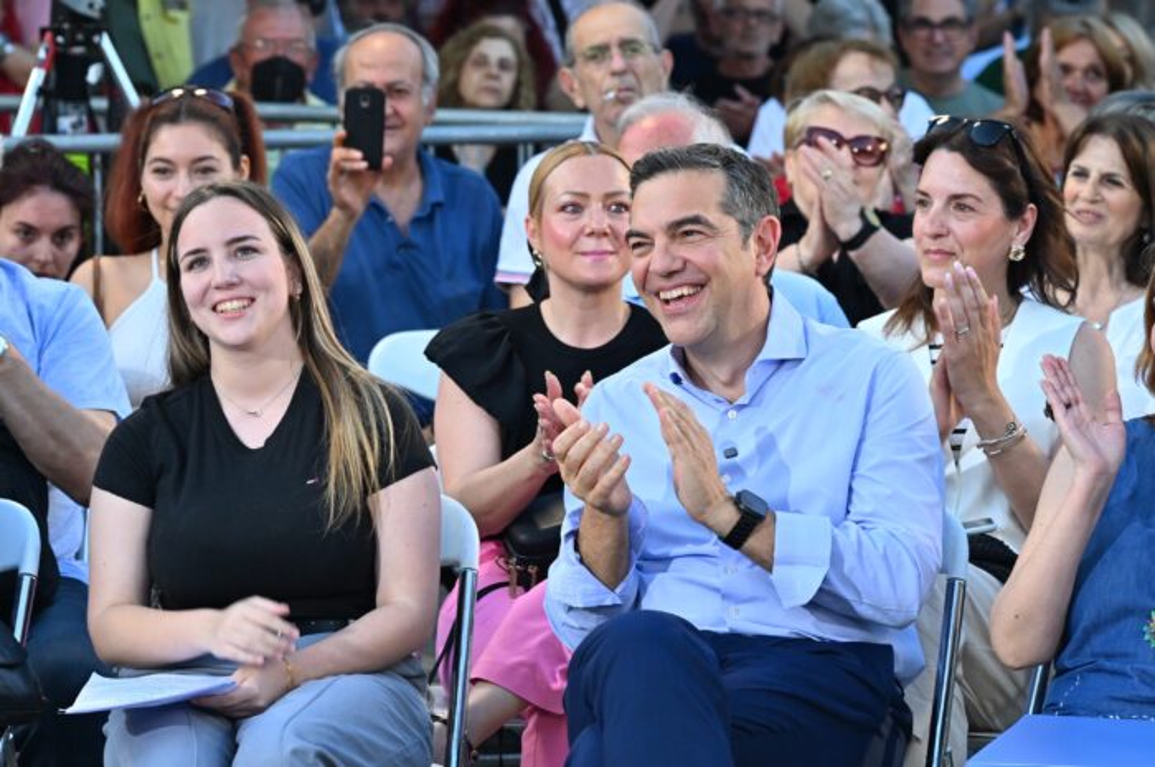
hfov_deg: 12.0
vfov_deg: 8.0
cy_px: 384
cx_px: 578
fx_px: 5512
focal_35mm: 172
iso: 640
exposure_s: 1/250
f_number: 5.6
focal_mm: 115
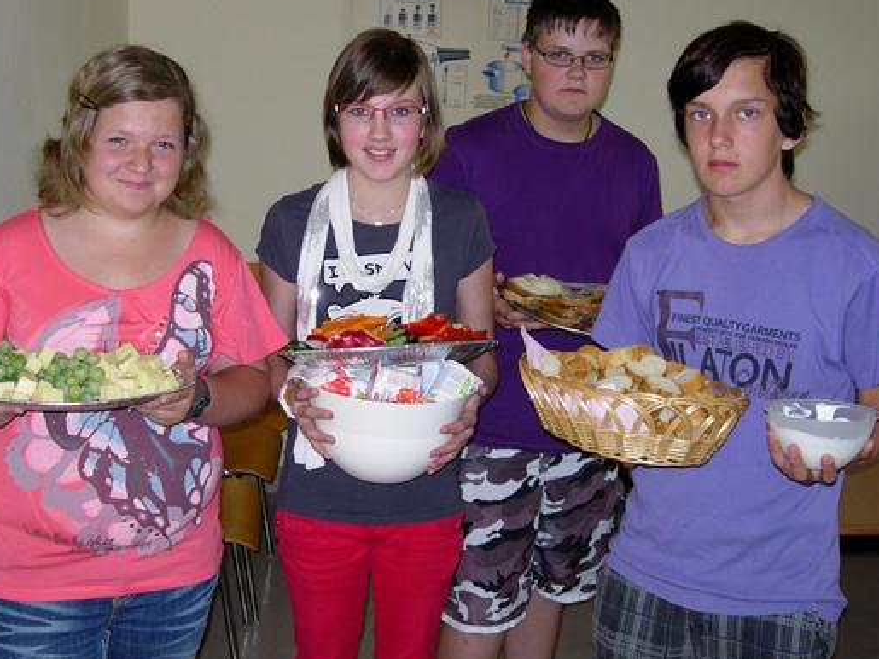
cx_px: 386
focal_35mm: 51
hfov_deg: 37.4
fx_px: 1295
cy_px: 355
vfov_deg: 28.5
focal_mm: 8.5
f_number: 2.9
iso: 79
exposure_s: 1/64
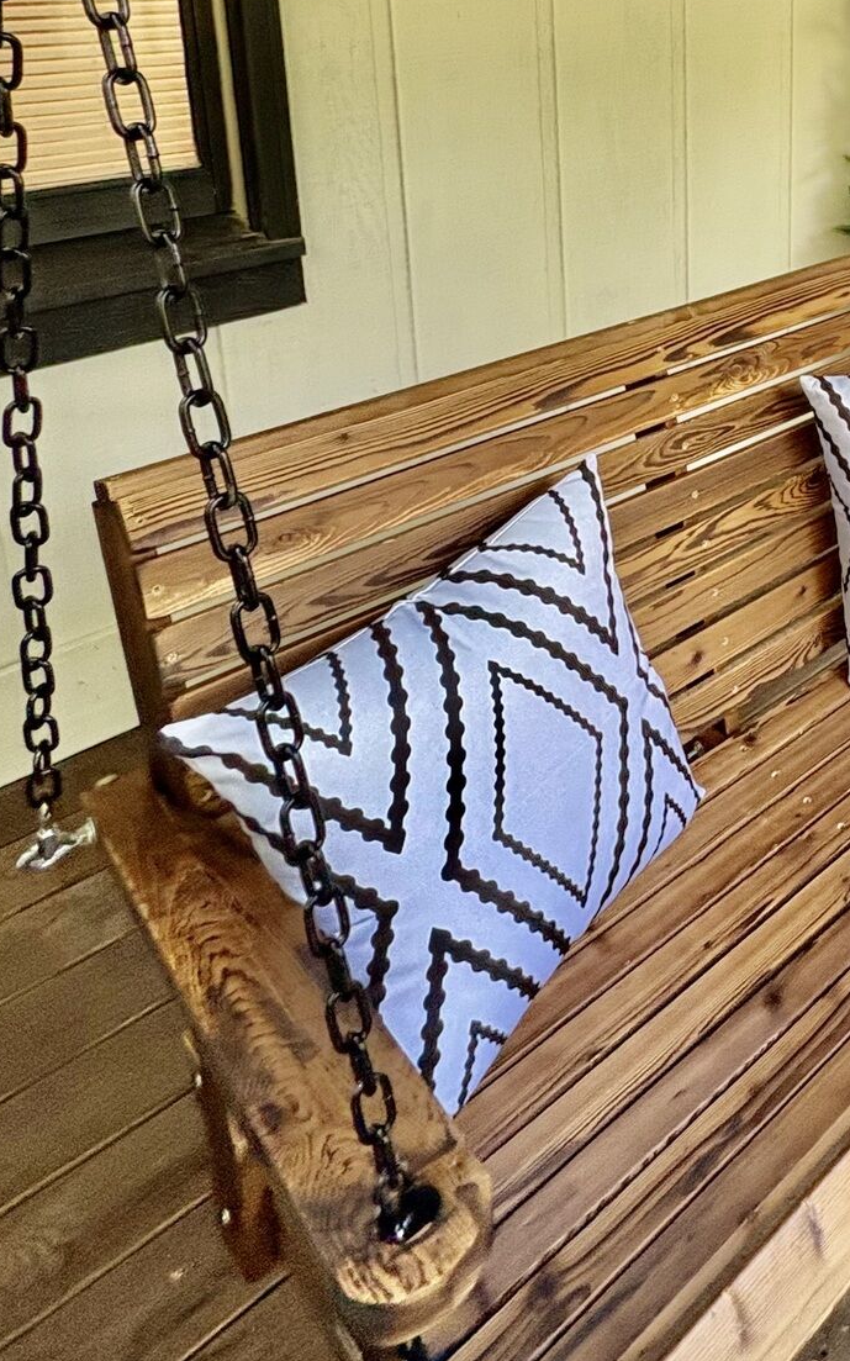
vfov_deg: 53.7
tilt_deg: -13.1
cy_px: 139
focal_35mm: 31
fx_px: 1149
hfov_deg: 33.0
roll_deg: -3.5
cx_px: 1030
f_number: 2.2
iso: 200
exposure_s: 1/79
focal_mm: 2.22
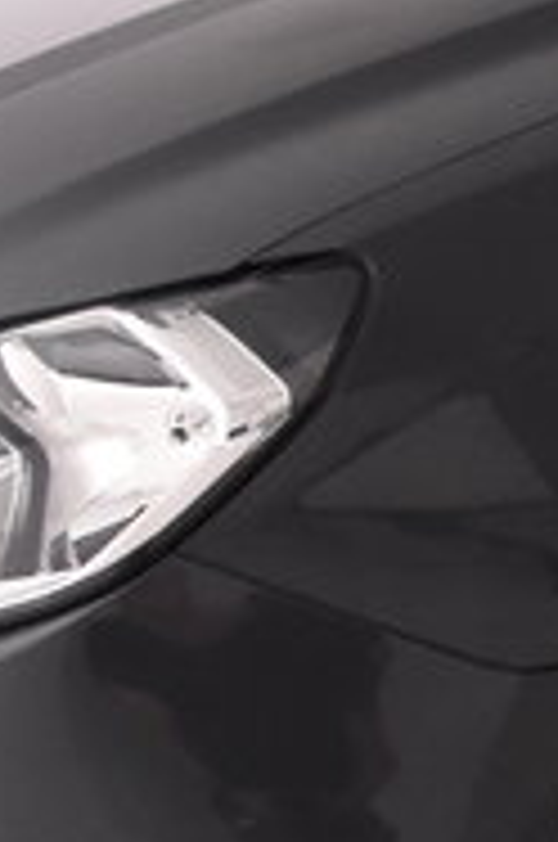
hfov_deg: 5.3
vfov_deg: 8.3
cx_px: 1480
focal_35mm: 247
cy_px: 326
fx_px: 5764
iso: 1600
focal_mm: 24
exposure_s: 1/60
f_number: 4
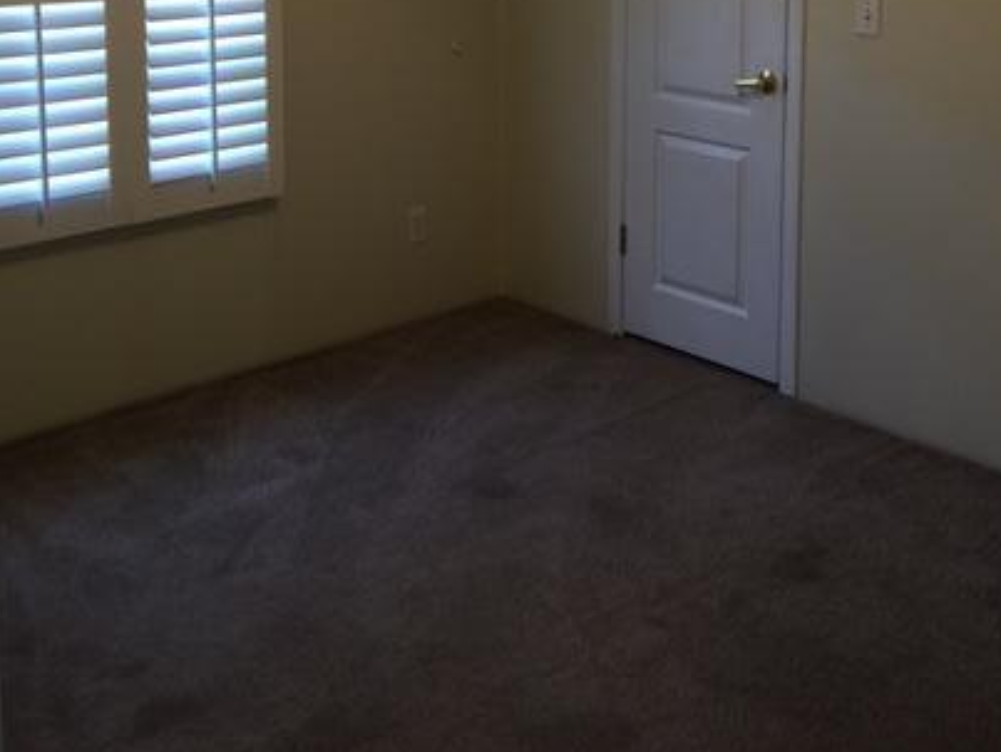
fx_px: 1331
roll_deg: +0.9
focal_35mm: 46
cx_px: 551
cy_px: 22
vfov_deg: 29.7
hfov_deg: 41.2
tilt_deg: -4.9
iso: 50
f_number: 2.2
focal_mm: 4.15
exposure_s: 1/30
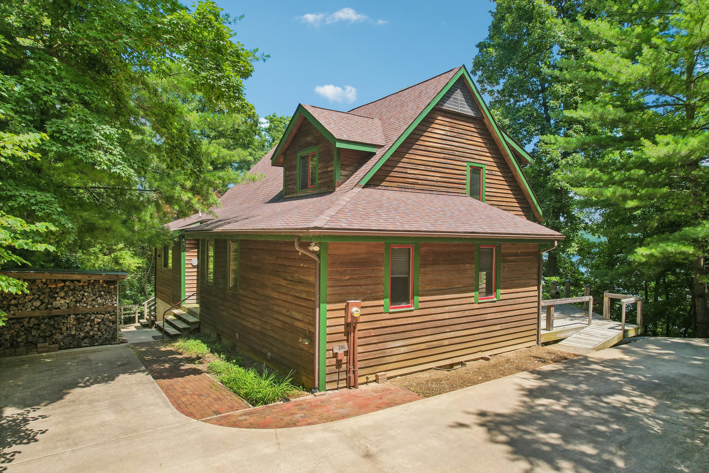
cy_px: 236
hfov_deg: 78.6
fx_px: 433
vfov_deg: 57.2
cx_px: 354
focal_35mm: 22
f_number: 2.8
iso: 100
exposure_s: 1/1250
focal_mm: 8.4
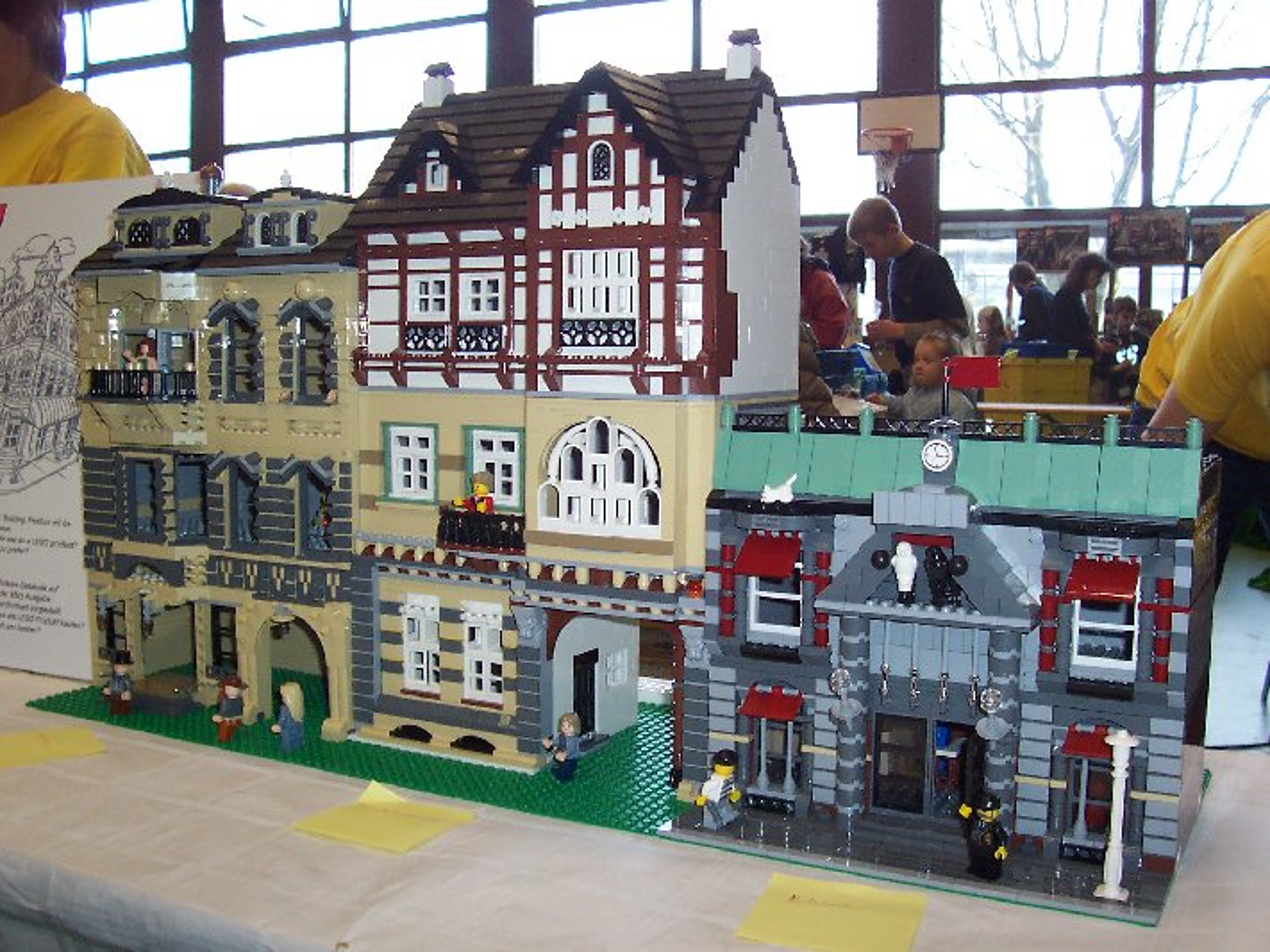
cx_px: 635
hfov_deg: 50.1
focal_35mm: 37
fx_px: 1357
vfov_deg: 38.7
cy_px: 476
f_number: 2.8
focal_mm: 5.6
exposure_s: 1/60
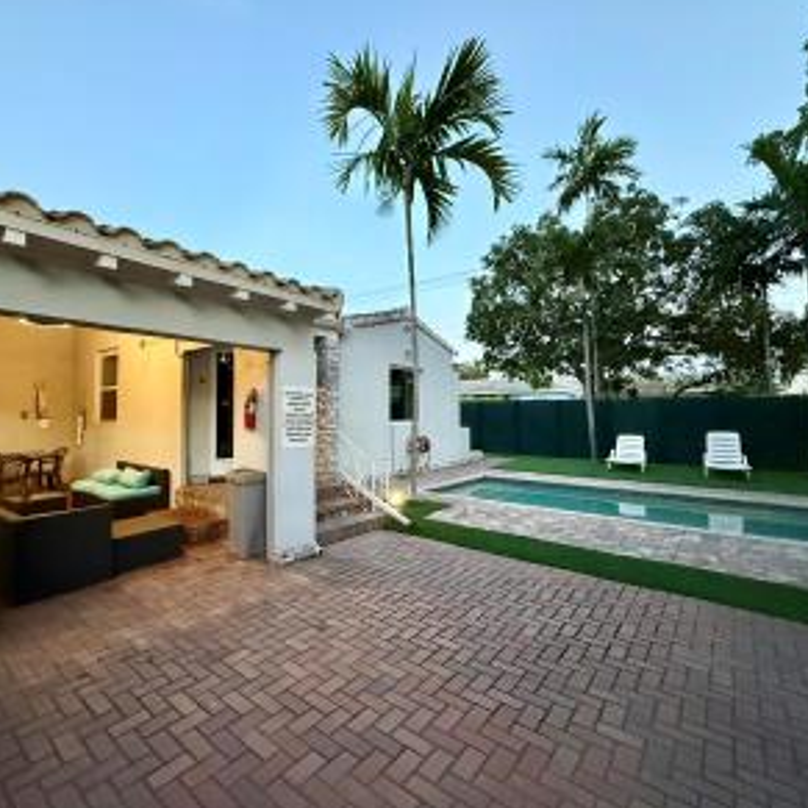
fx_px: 449
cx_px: 330
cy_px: 400
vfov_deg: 84.0
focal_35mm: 17
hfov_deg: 83.1
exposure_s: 1/60
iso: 1250
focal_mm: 2.22
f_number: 2.2
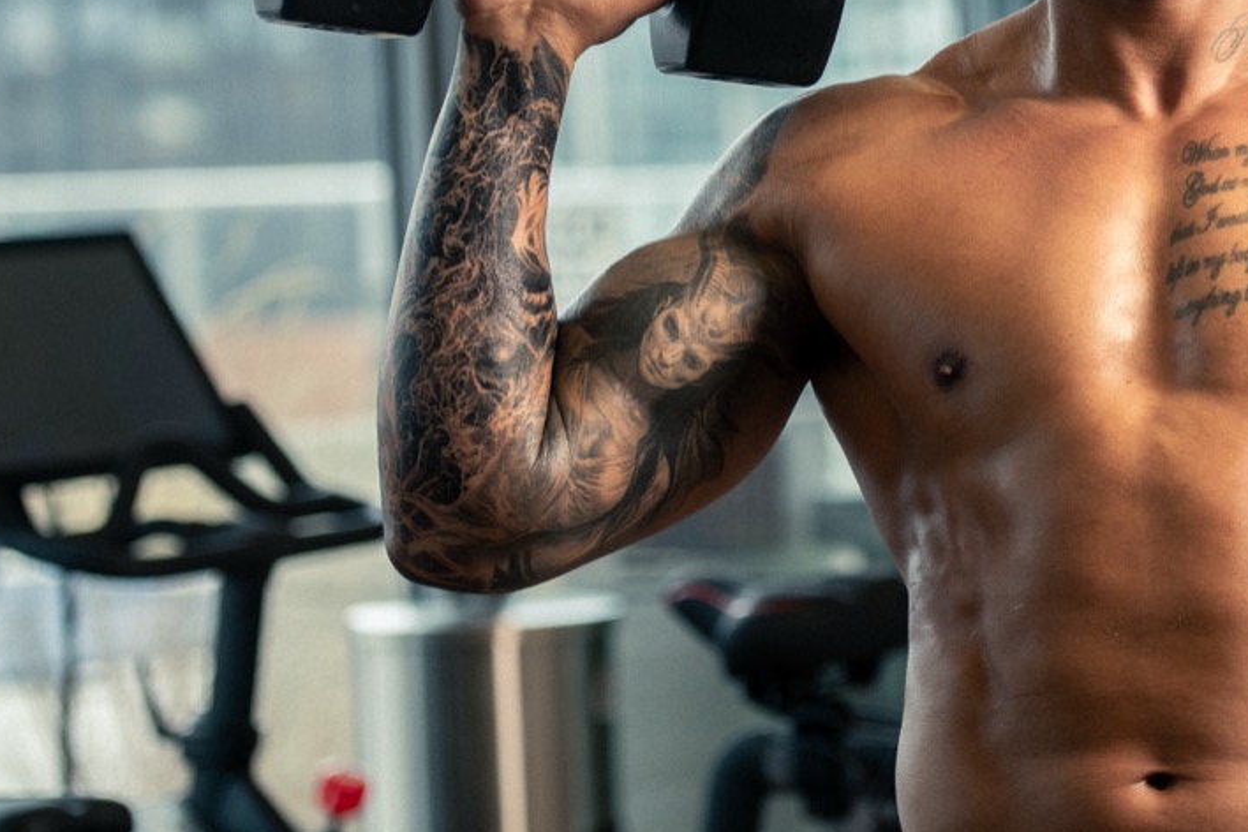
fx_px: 6309
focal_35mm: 182
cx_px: 1042
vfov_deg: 7.5
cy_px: 251
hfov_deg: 11.2
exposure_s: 1/125
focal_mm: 92
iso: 125
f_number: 3.2
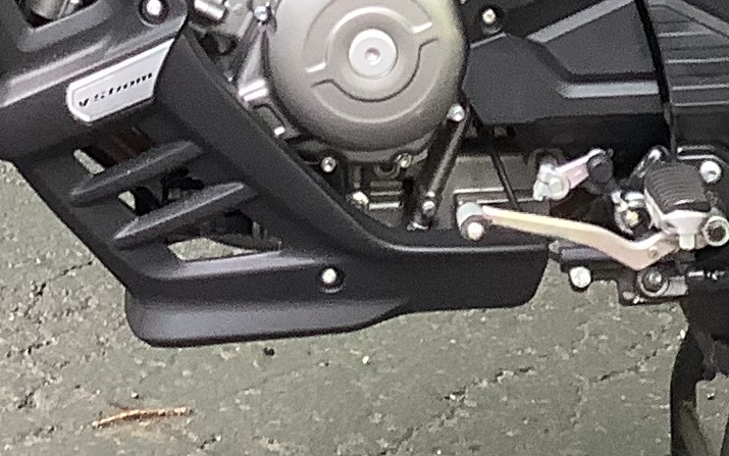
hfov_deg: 13.9
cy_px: -473
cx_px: 453
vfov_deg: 8.3
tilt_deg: -11.8
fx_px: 2980
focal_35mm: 150
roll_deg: +1.3
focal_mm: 3.3
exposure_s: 1/60
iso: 50
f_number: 2.4
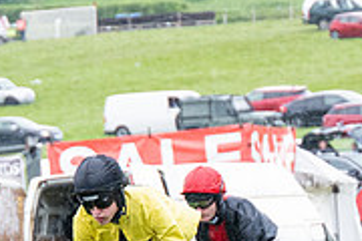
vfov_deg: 2.5
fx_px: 5550
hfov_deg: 3.7
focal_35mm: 552
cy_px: 381
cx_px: 154
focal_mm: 98
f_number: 4
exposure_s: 1/1000
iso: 1000
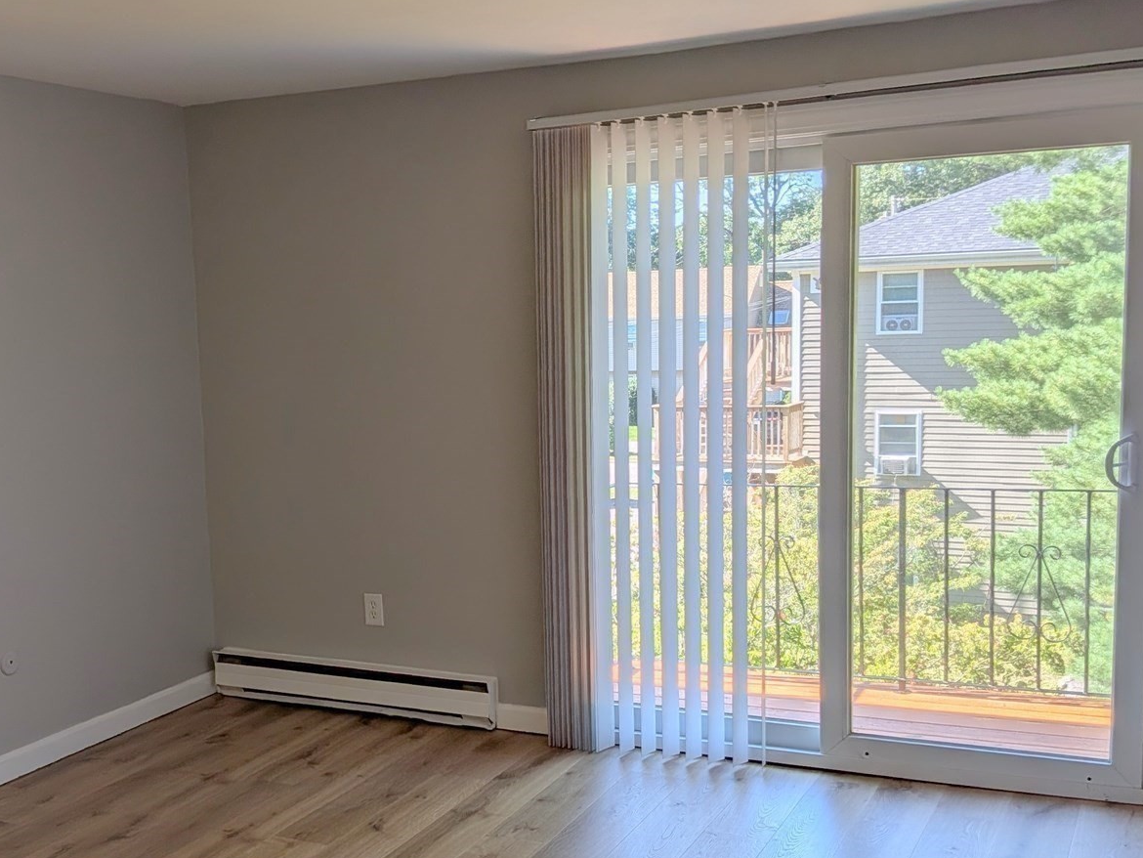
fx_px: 1387
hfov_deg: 44.2
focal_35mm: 42
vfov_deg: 34.3
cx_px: 397
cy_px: 512
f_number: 1.7
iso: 26
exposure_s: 1/1088
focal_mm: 4.53
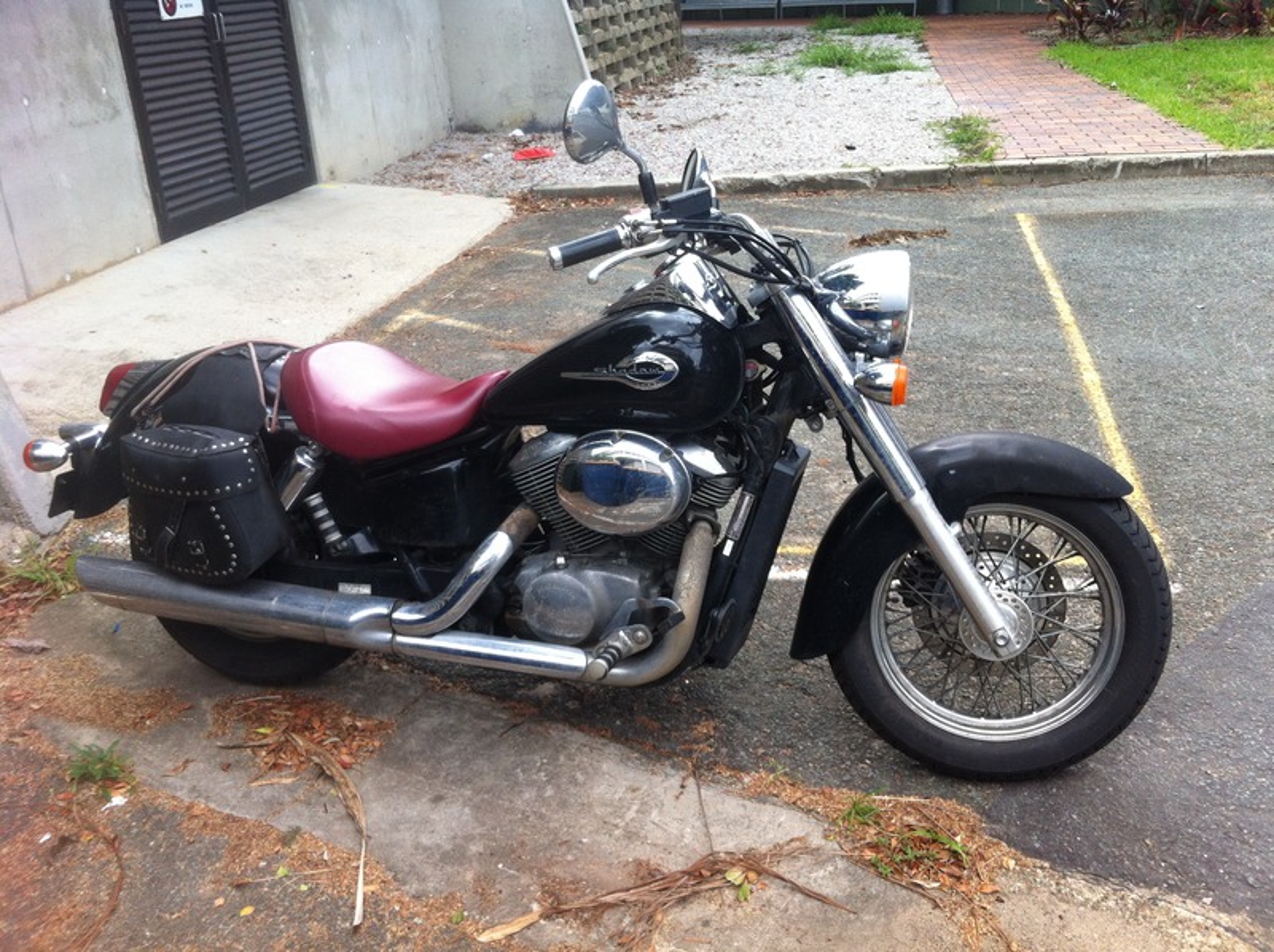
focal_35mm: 35
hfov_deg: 52.7
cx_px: 637
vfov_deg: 40.6
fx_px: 1287
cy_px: 476
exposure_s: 1/196
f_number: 2.8
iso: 80
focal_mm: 3.85
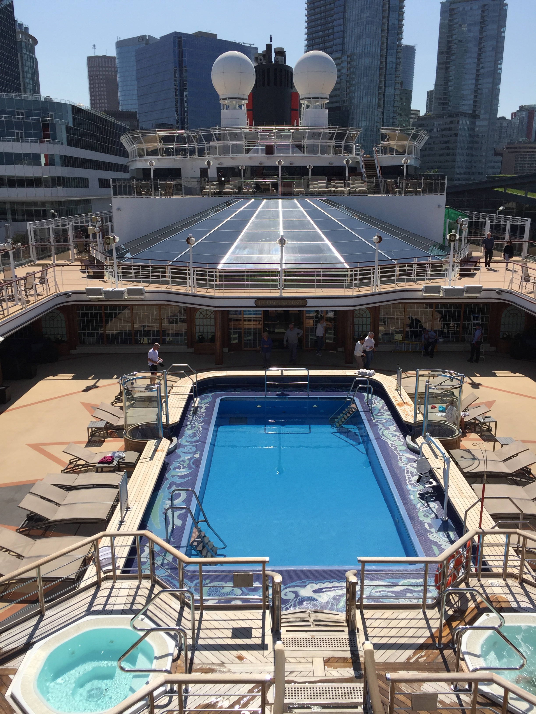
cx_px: 268
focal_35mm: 29
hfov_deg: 48.2
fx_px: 599
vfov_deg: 61.7
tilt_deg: -15.1
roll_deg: -0.4
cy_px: 357
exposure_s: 1/3300
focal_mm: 4.15
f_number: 2.2
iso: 32
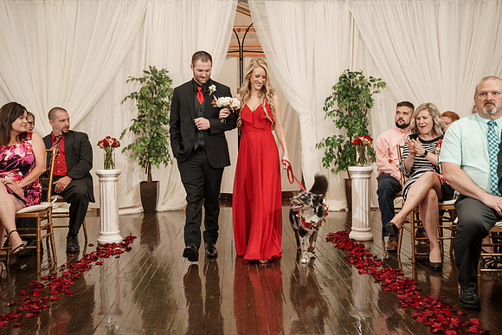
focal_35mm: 41
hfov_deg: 47.6
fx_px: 569
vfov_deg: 32.8
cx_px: 251
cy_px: 156
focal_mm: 38
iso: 2000
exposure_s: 1/160
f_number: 4
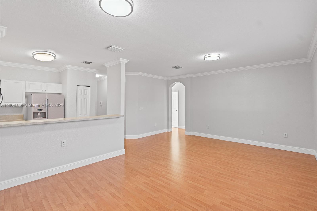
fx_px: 141
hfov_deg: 96.7
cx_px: 158
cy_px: 106
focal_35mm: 16
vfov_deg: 73.7
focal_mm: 16
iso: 640
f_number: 5
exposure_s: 1/20
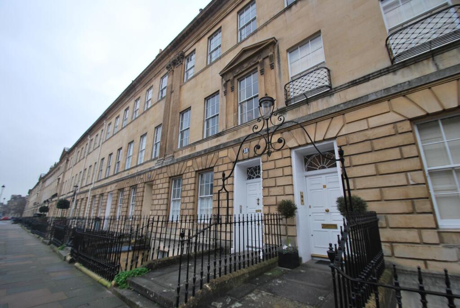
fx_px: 192
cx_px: 230
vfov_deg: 77.5
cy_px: 154
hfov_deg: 100.3
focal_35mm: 15
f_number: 5
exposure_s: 1/100
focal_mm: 10
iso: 200
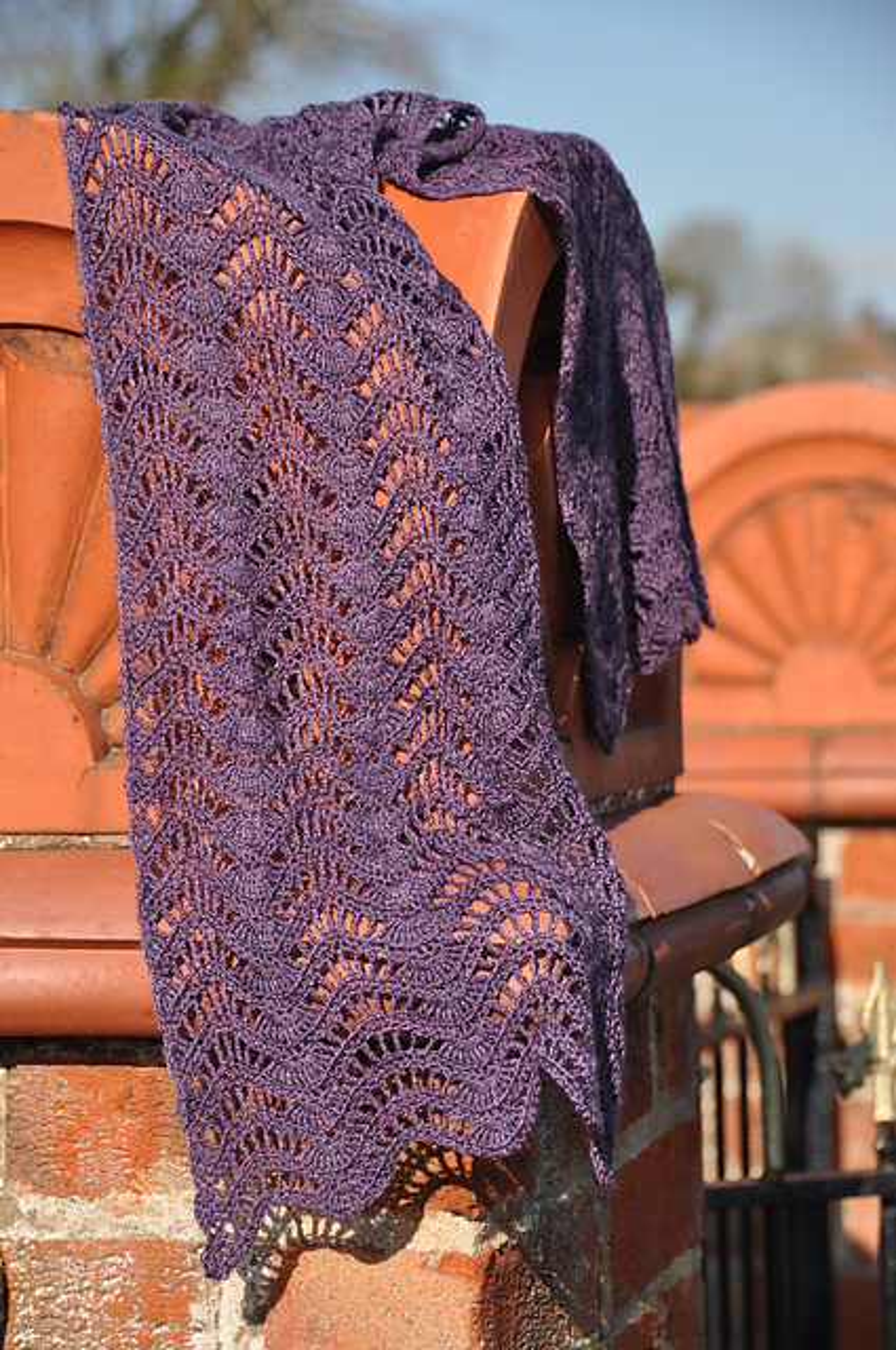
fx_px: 3930
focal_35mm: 105
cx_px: 448
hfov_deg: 13.0
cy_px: 675
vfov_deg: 19.5
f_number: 5
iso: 400
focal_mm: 70
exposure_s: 1/2000
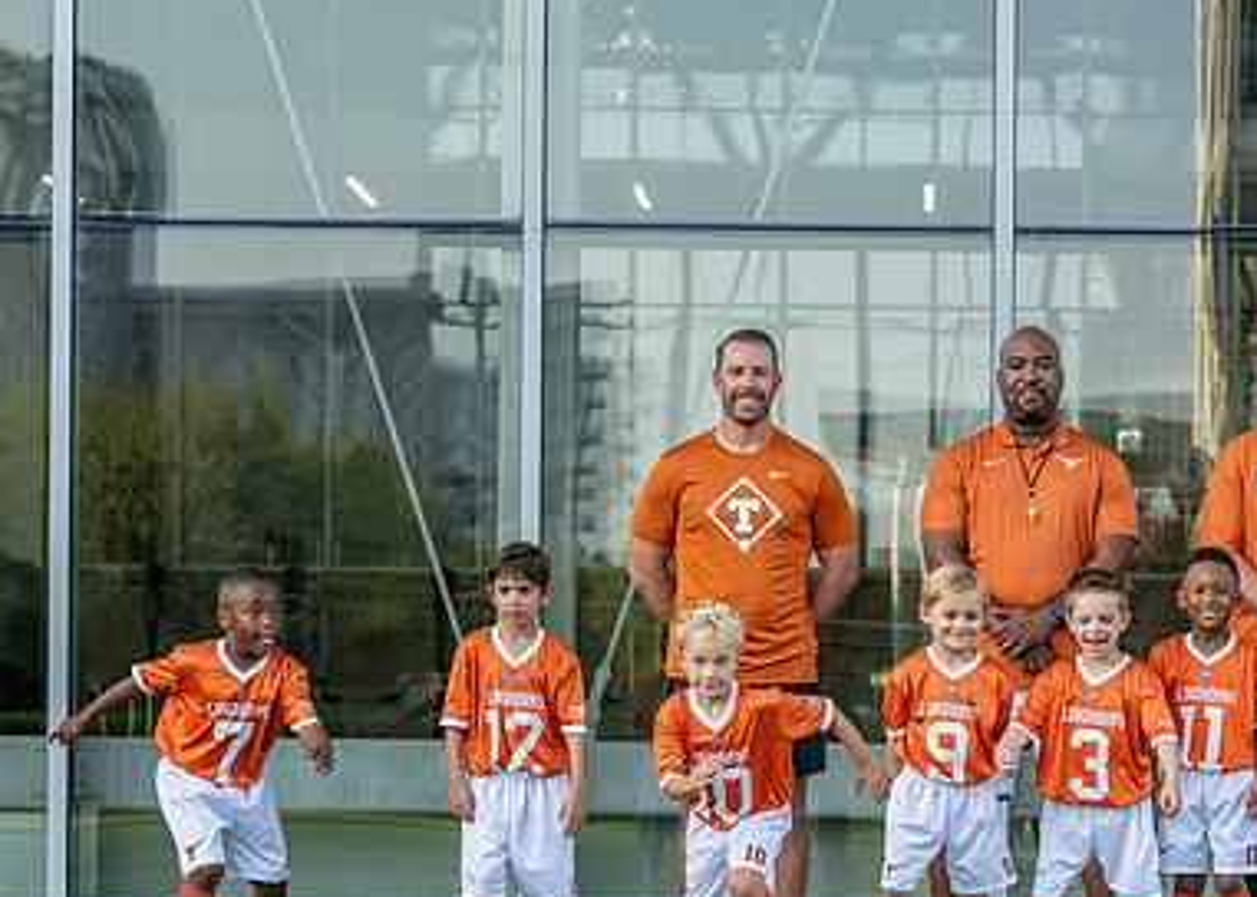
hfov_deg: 13.4
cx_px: 1099
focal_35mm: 149
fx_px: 5318
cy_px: 863
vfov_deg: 9.6
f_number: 2.8
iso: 400
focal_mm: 50
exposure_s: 1/1000
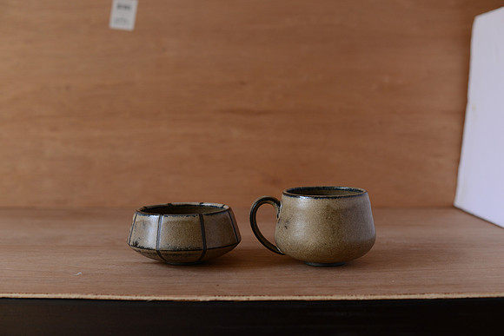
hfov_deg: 39.6
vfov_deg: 27.0
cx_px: 252
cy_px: 168
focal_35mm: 50
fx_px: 700
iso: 500
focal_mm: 50
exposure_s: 1/100
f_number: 3.5
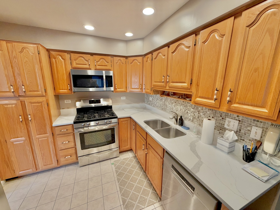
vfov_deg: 85.7
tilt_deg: -12.1
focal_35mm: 14
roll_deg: +0.1
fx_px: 113
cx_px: 140
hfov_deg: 102.1
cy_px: 105
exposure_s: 1/120
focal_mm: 2.22
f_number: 2.2
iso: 250
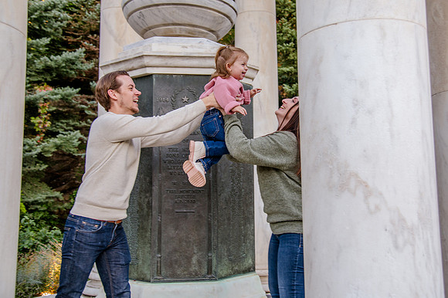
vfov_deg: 34.0
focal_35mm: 39
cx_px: 247
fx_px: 486
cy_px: 134
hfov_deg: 49.4
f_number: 4
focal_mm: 34
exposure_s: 1/160
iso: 500
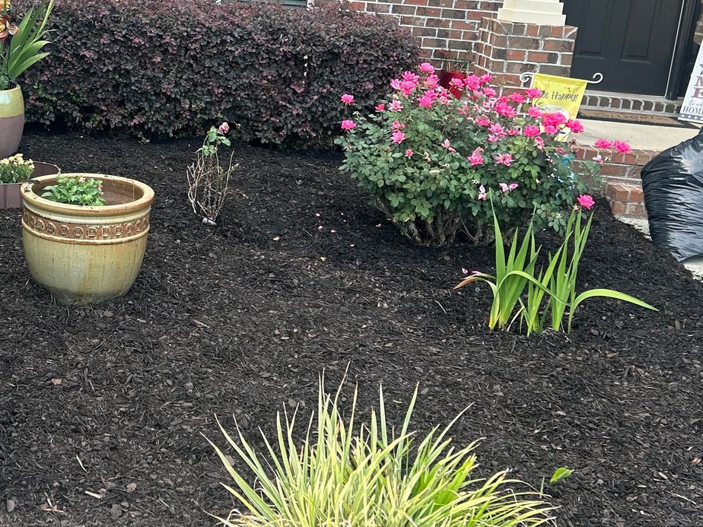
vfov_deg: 26.9
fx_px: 1097
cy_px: 177
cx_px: 160
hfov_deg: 34.6
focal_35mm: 54
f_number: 1.5
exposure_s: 1/433
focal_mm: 5.7
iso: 50
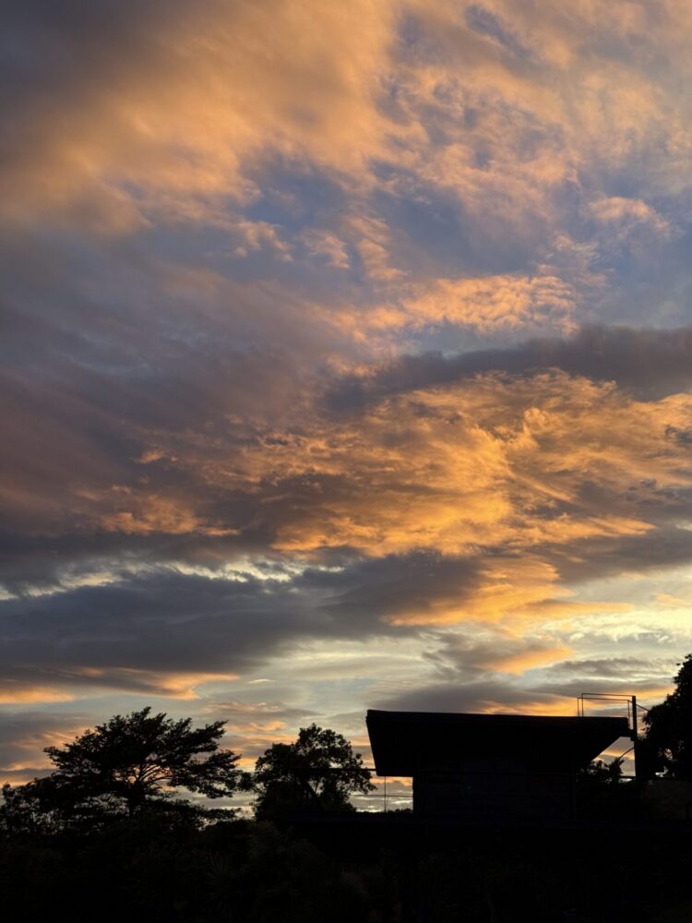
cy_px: 462
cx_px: 346
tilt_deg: +20.2
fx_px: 1279
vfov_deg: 39.7
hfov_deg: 30.3
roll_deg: -1.5
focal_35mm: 48
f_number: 1.78
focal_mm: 6.76
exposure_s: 1/747
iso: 64
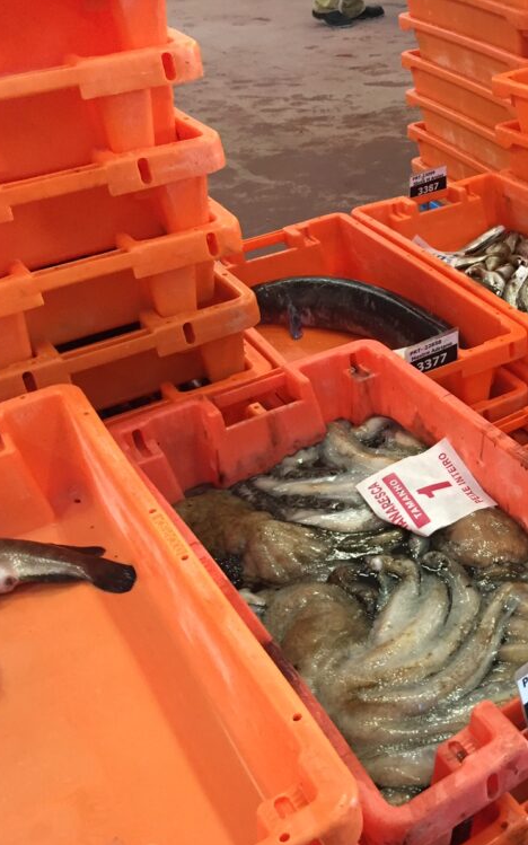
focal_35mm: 42
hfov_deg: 28.6
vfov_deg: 47.2
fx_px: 967
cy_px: 432
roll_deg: +3.0
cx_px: 528
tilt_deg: -31.7
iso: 200
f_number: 2.2
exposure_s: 1/33
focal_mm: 4.15
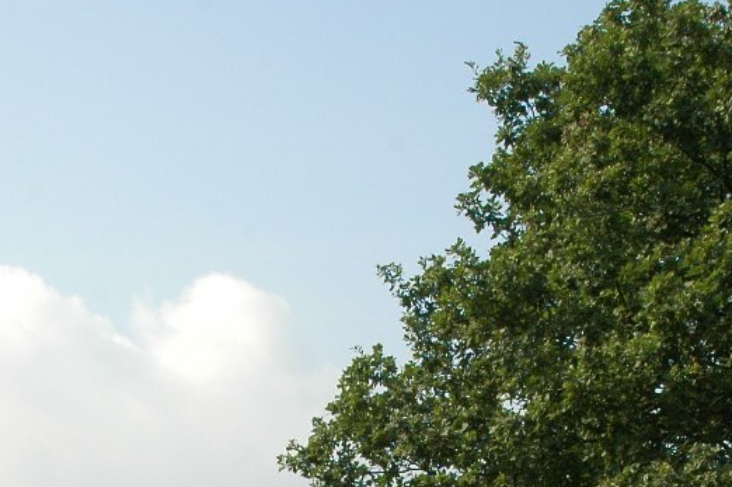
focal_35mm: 121
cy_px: 667
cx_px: 429
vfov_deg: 11.0
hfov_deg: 16.9
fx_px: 2458
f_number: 10
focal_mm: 28
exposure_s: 1/200
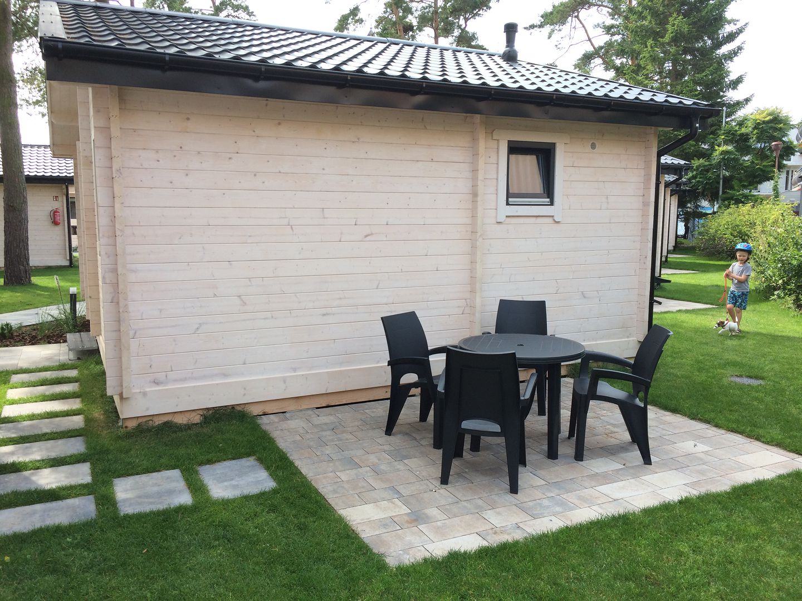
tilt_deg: -6.6
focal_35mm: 29
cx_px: 401
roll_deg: -0.6
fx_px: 672
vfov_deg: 48.2
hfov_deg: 61.7
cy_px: 300
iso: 32
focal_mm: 4.15
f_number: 2.2
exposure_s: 1/427
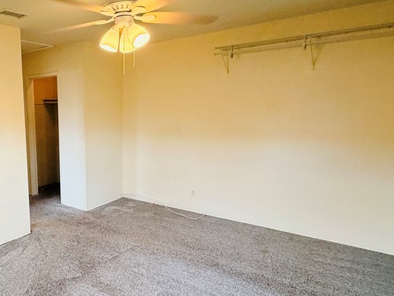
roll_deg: +1.7
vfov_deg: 51.3
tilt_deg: -8.7
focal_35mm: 27
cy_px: 152
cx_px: 75
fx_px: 307
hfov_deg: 59.8
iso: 200
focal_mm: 2.22
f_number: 2.2
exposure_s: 1/60
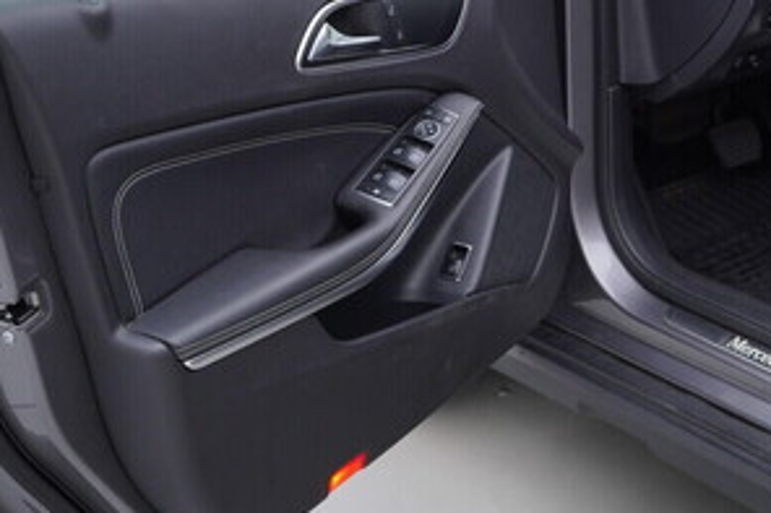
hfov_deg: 29.3
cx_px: 628
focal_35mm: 67
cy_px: 40
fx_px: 1434
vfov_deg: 19.9
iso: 125
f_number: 3.5
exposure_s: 1/60
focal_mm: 24
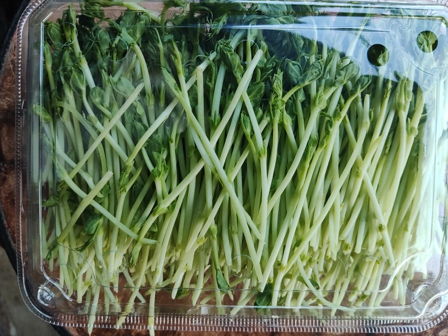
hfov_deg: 65.3
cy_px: 163
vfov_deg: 51.4
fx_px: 350
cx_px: 223
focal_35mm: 27
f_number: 1.8
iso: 343
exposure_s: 1/100
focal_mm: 4.25
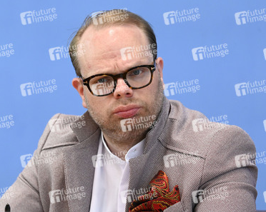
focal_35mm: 182
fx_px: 1432
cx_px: 120
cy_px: 106
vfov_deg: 8.5
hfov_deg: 10.6
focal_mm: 160
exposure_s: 1/640
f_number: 6.3
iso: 4000
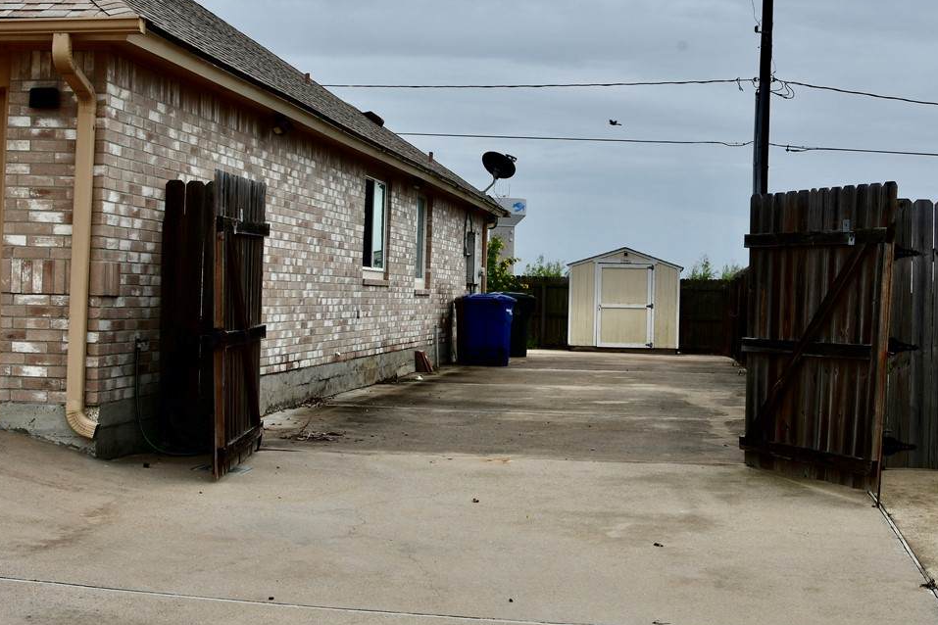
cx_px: 525
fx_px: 1537
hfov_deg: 33.9
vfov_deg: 23.0
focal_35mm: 59
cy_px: 283
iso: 125
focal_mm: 35
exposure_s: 1/200
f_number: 10
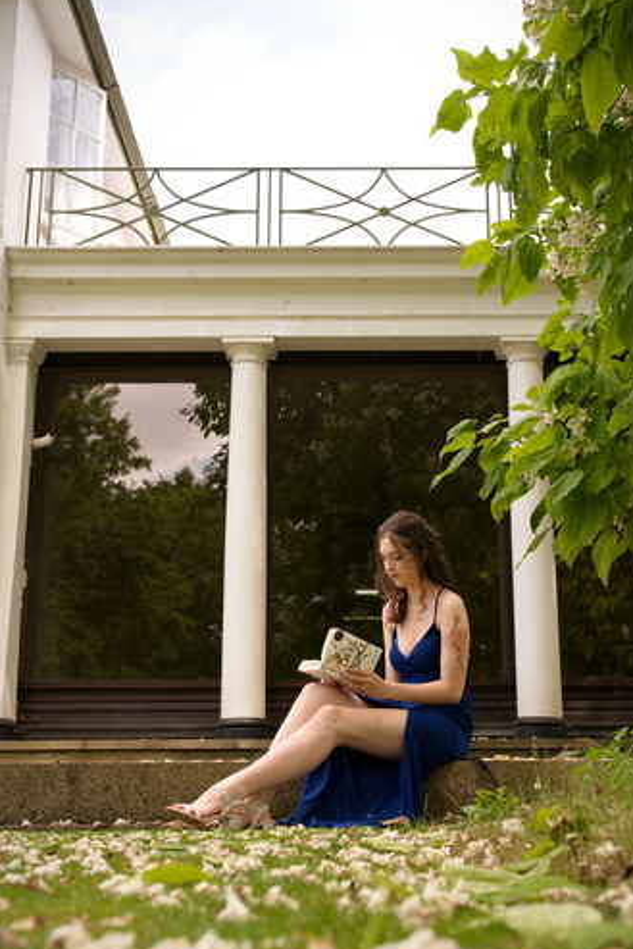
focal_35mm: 45
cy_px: 493
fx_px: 1186
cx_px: 352
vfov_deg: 43.6
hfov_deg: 29.9
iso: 100
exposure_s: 1/125
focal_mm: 37
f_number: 4.5
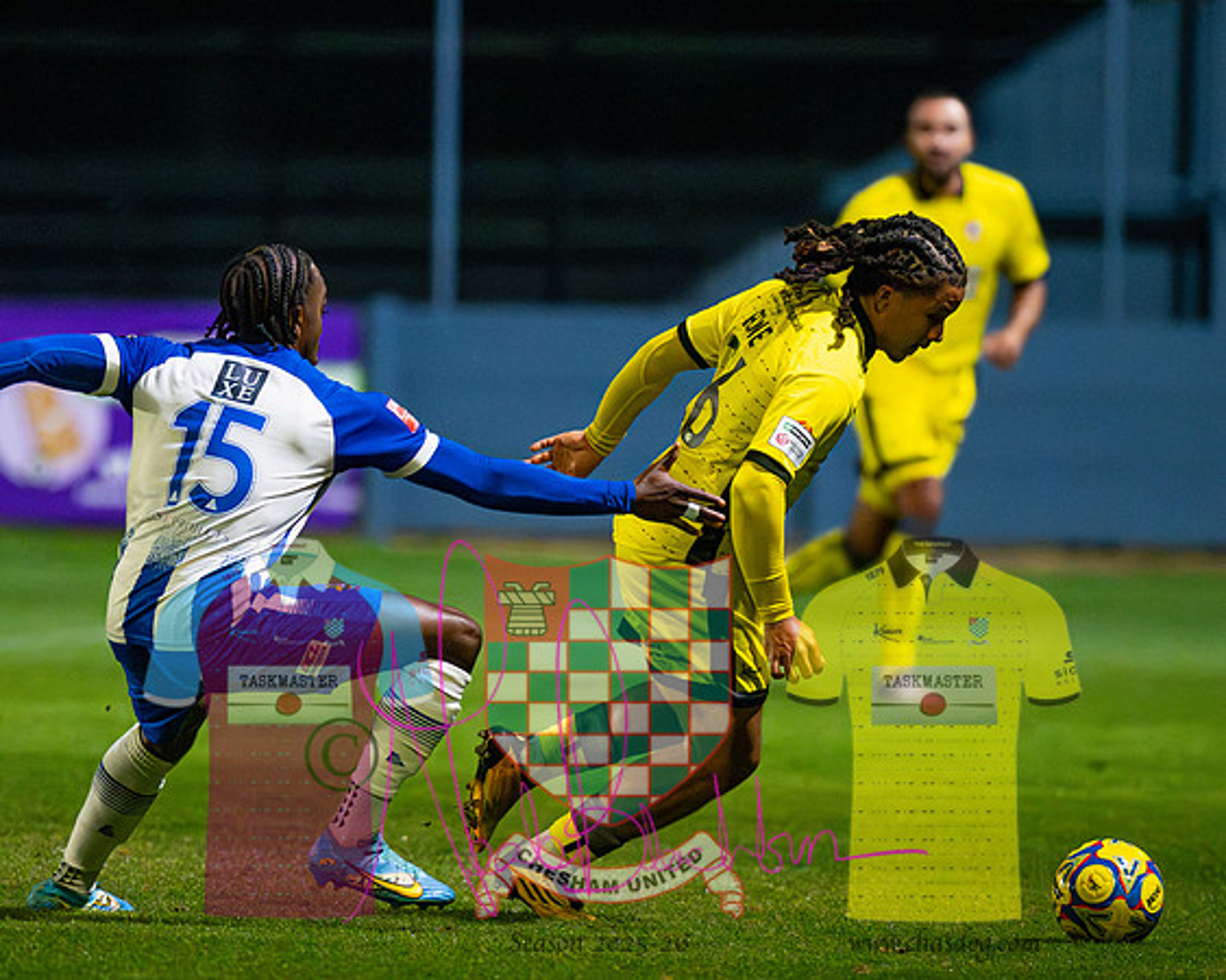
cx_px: 680
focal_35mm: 507
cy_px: 490
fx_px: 18391
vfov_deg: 3.1
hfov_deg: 3.8
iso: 8000
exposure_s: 1/1250
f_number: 2.8
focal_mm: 300
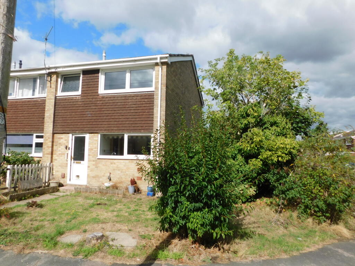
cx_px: 178
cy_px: 133
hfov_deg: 73.9
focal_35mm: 23
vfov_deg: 58.9
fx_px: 236
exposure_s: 1/500
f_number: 6
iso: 125
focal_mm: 4
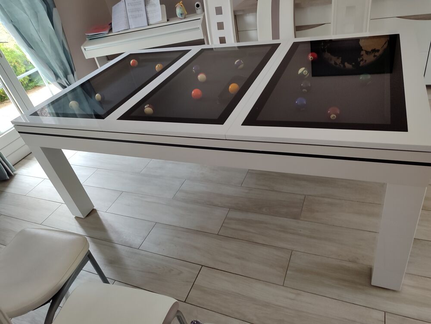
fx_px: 311
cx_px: 216
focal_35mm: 25
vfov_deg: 54.9
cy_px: 162
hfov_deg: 69.4
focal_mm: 5.95
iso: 158
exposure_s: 1/50
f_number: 1.89
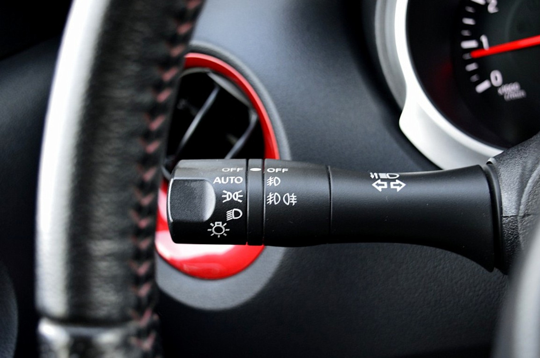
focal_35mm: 54
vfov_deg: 25.0
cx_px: 270
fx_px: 809
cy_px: 179
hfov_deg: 36.9
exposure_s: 1/50
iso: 800
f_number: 4.8
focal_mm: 36
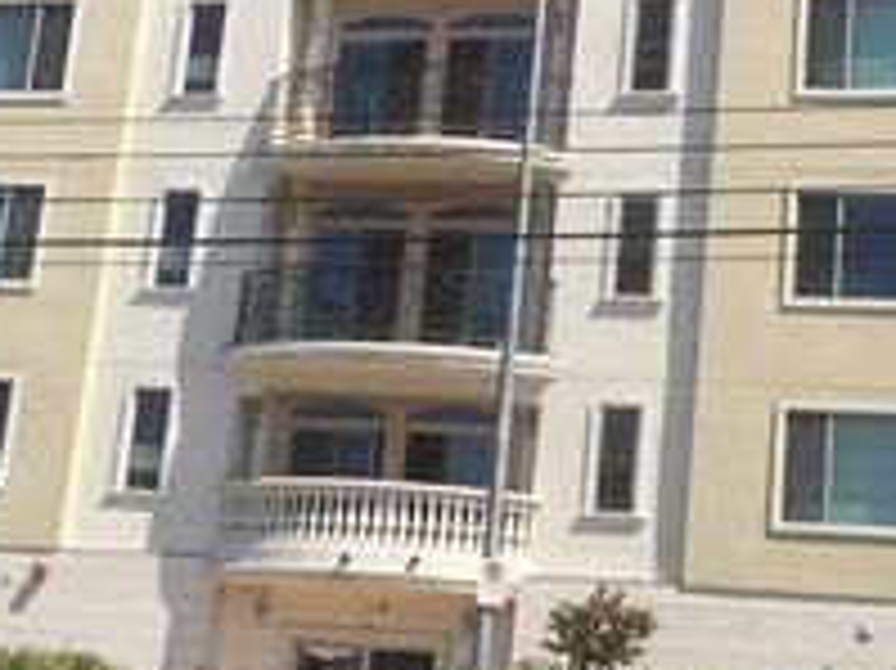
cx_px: 594
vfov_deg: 20.1
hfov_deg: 26.5
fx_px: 1888
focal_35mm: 73
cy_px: 286
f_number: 2.2
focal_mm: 4.15
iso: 32
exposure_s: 1/2198
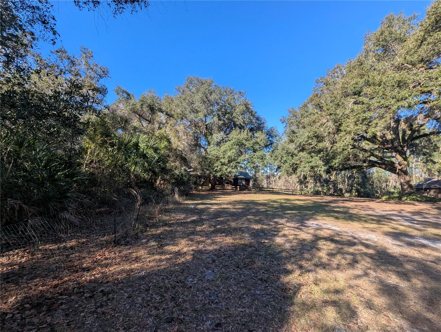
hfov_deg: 106.1
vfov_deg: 90.1
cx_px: 220
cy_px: 166
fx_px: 166
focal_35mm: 13
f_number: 2.2
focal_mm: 1.95
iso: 48
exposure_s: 1/594
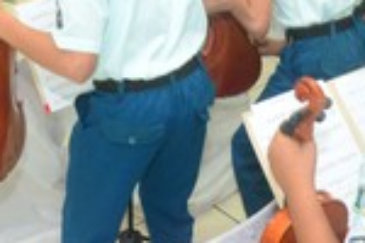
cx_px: 190
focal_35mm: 90
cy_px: -104
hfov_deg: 22.6
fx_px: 912
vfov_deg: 14.3
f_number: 3.5
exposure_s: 1/60
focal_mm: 20
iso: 1600
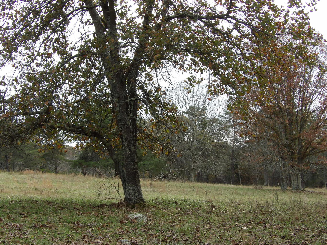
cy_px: 122
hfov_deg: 27.0
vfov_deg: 20.4
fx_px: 680
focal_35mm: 72
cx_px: 164
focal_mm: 13
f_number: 4.1
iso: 100
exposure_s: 1/185
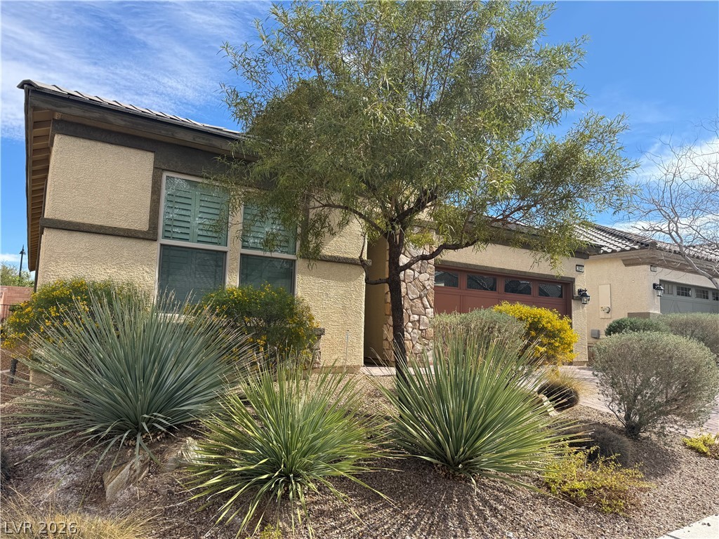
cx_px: 360
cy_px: 270
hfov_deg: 71.6
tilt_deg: +7.5
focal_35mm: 24
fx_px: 498
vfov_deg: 56.8
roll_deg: -2.2
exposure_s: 1/2907
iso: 80
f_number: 1.78
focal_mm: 6.76
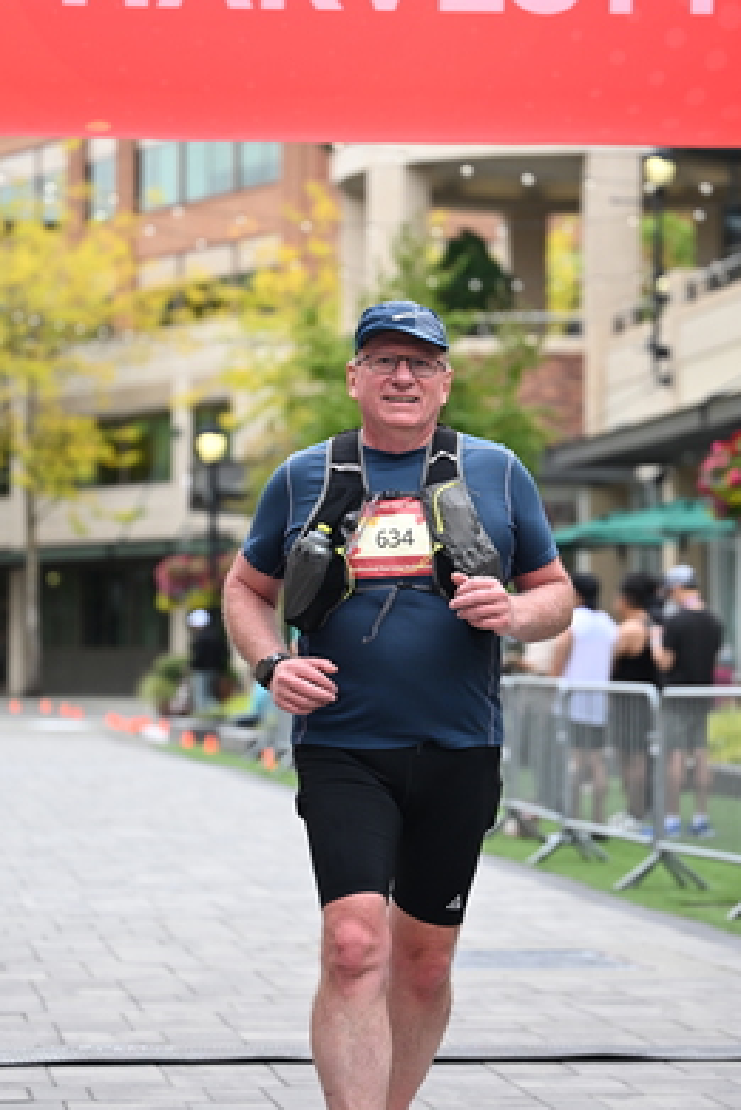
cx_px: 419
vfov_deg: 18.4
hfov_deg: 12.3
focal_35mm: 111
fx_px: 3424
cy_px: 517
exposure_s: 1/2500
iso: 640
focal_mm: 79
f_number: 2.8
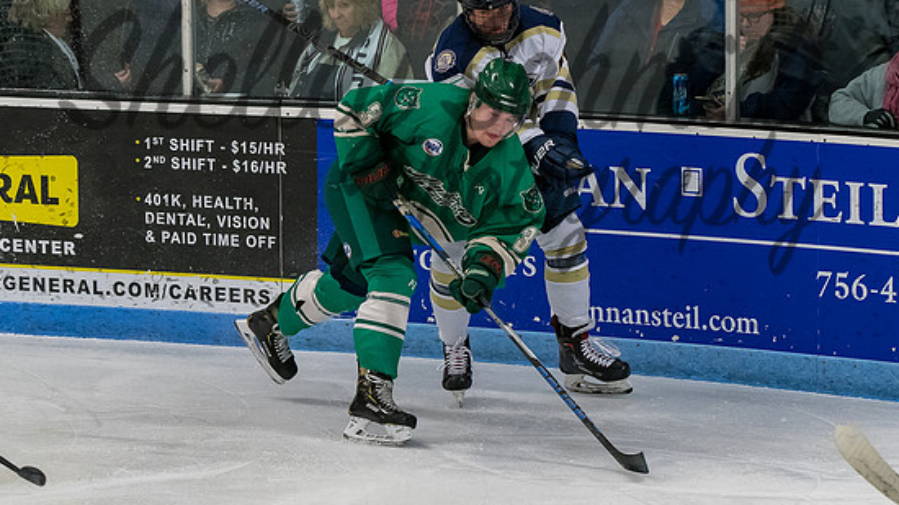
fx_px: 5052
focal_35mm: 212
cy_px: 145
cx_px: 441
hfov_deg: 10.2
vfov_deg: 5.7
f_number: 4
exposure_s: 1/800
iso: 2000
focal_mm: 95
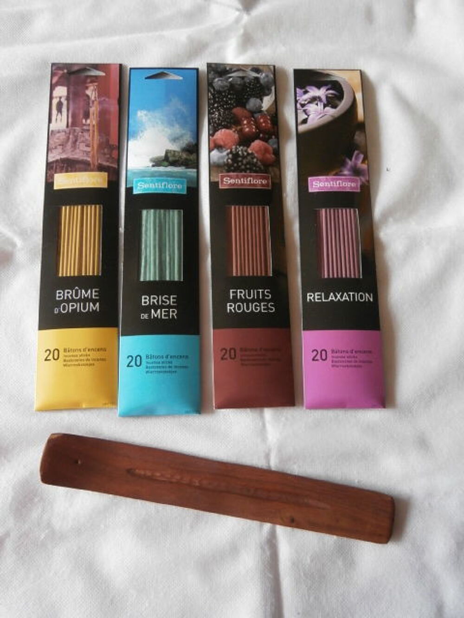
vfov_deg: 67.3
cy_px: 309
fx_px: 465
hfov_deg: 53.1
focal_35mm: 26
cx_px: 232
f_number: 2.8
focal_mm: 4.7
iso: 200
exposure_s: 1/20
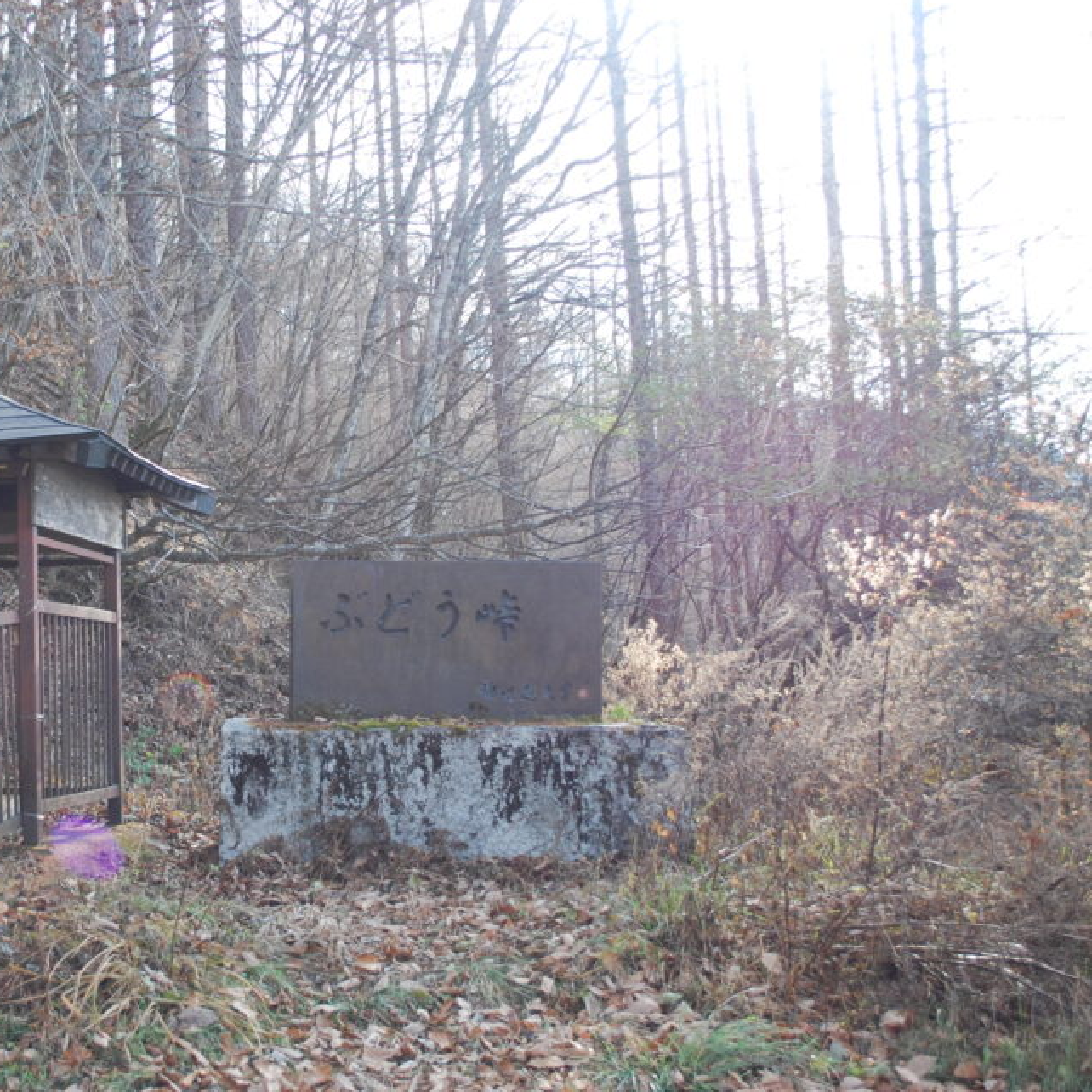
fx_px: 2034
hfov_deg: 29.7
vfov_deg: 30.0
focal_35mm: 57
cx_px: 303
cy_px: 532
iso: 200
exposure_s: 1/80
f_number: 4.5
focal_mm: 28
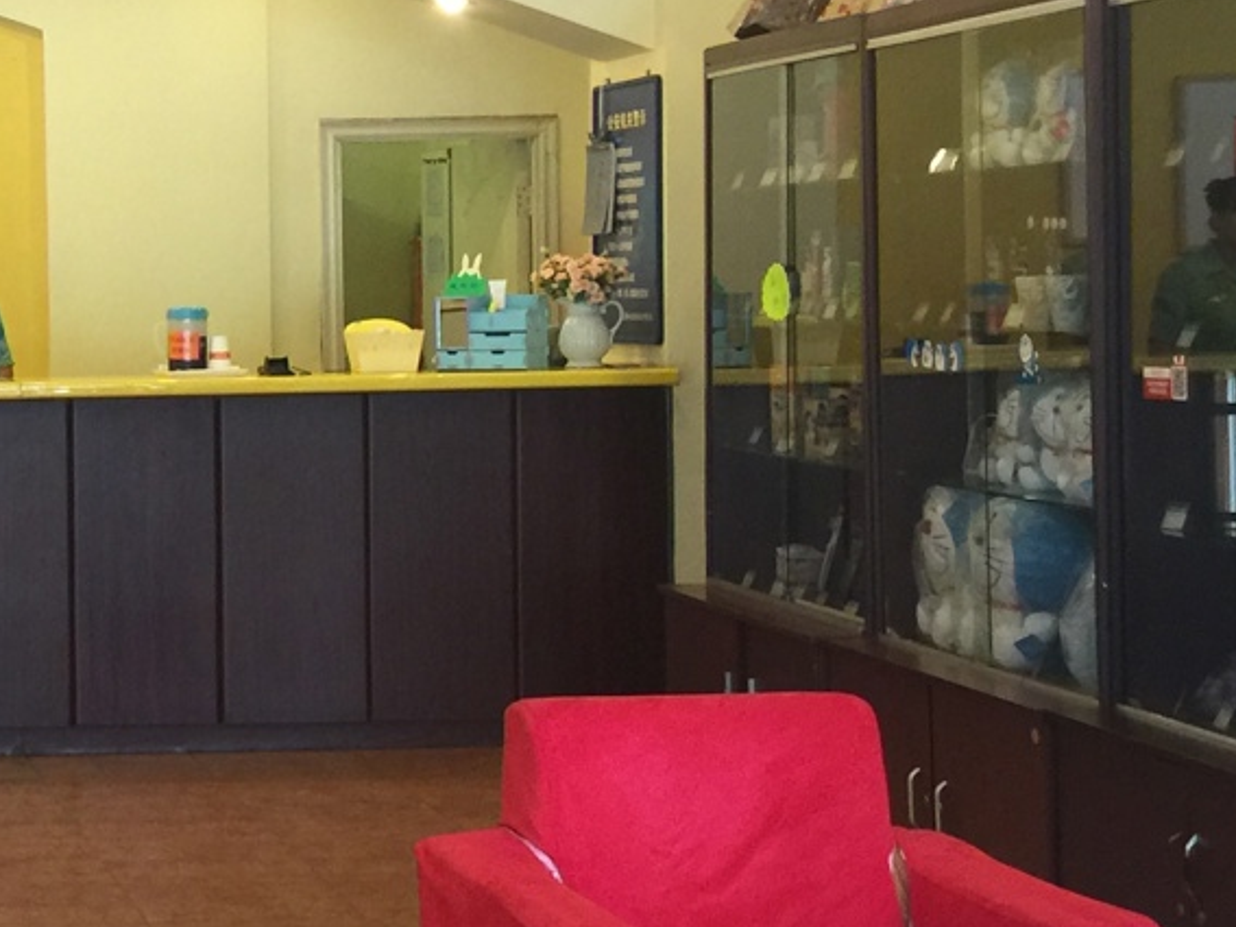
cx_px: -280
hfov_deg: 21.3
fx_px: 3034
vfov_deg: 17.3
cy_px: 374
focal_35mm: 85
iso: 64
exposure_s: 1/17
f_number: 2.2
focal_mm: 4.15
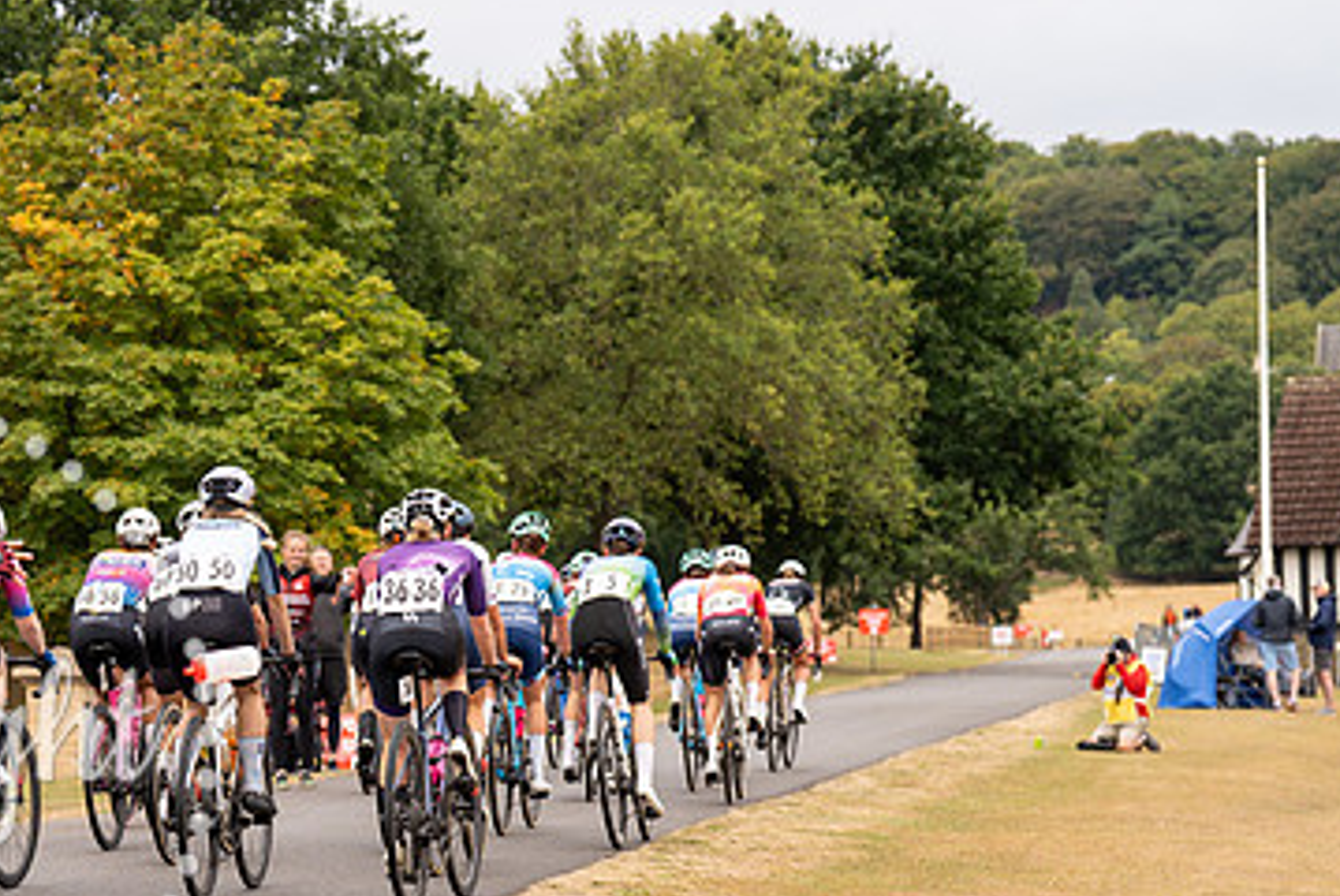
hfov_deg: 18.0
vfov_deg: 12.1
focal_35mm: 113
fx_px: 4209
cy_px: 551
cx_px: 448
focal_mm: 70
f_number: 3.5
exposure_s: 1/1000
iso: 250
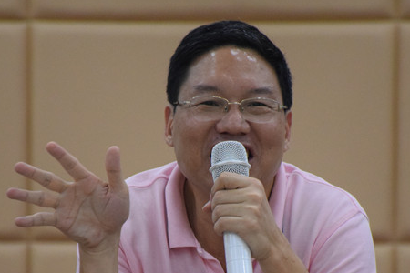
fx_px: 4145
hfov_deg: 5.7
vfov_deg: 3.8
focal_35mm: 364
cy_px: 225
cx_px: 184
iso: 3200
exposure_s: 1/100
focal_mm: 140
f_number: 5.6
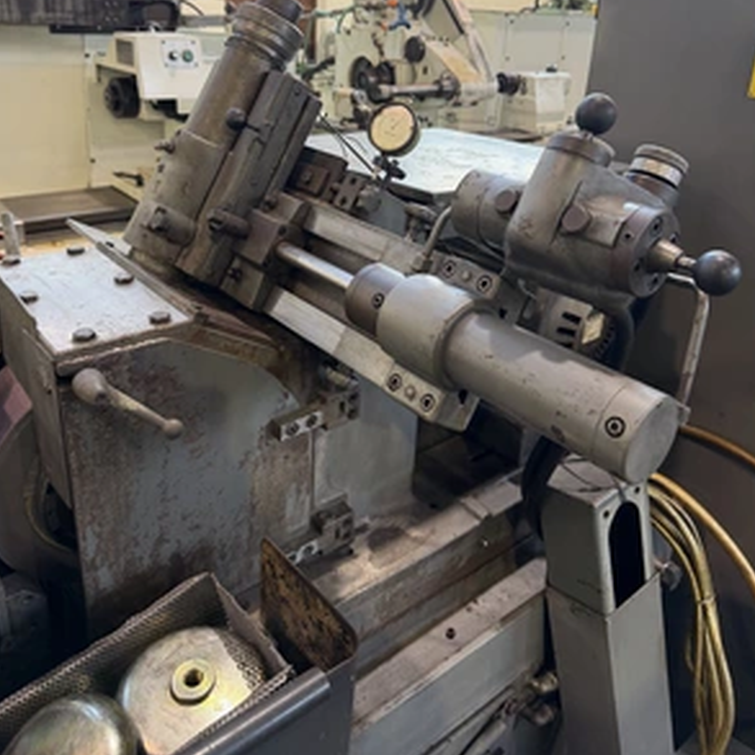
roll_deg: -4.0
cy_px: 268
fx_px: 716
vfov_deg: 54.8
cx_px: 376
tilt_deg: -21.3
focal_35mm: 29
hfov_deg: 55.6
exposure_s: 1/50
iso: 160
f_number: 1.78
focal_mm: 6.76
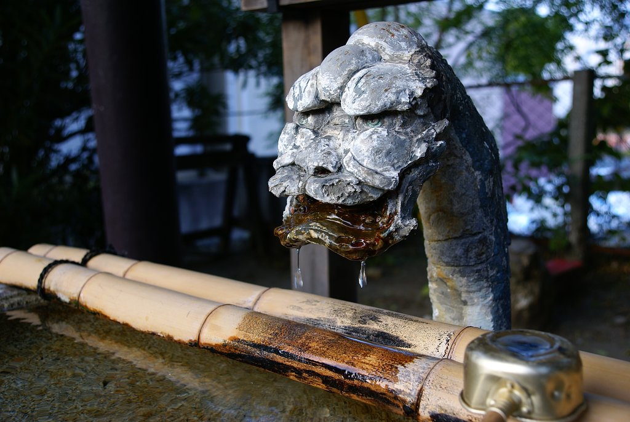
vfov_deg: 32.0
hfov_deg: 46.3
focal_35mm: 42
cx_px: 315
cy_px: 211
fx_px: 736
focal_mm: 28
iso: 100
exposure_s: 1/60
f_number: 4
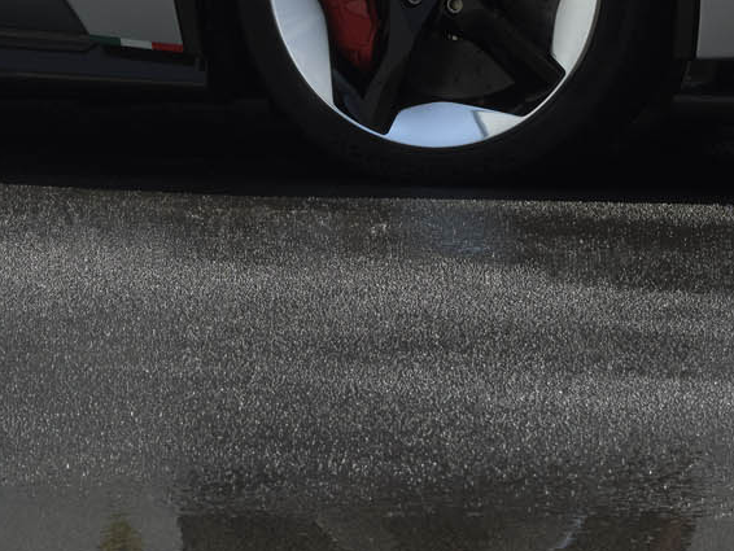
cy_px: -458
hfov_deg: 8.2
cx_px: 48
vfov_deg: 6.1
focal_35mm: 239
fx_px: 5070
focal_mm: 59.6
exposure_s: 1/400
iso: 500
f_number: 11
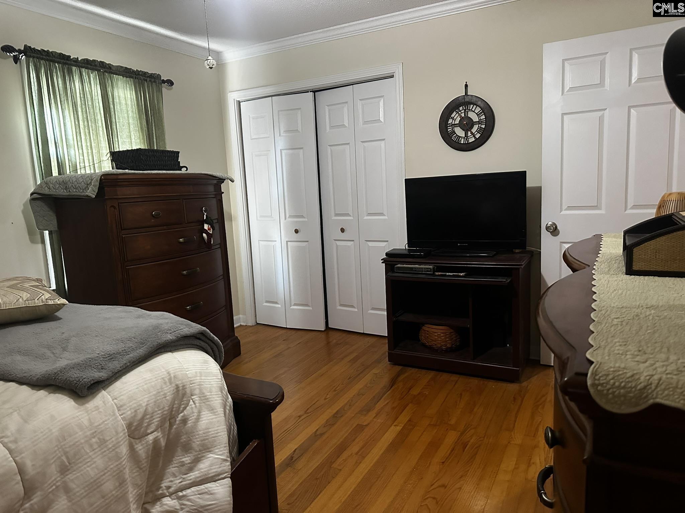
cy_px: 256
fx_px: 475
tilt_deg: -8.1
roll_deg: +2.1
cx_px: 342
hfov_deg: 71.6
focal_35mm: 24
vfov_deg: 56.8
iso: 800
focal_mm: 6.86
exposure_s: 1/40
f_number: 1.78
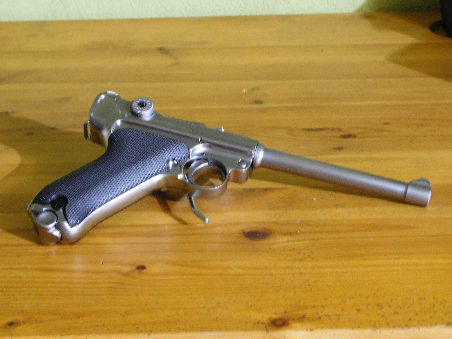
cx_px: 226
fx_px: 1045
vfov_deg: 18.4
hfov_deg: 24.4
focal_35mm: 80
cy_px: 170
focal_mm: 14.2
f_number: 4.4
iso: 800
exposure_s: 1/1.3
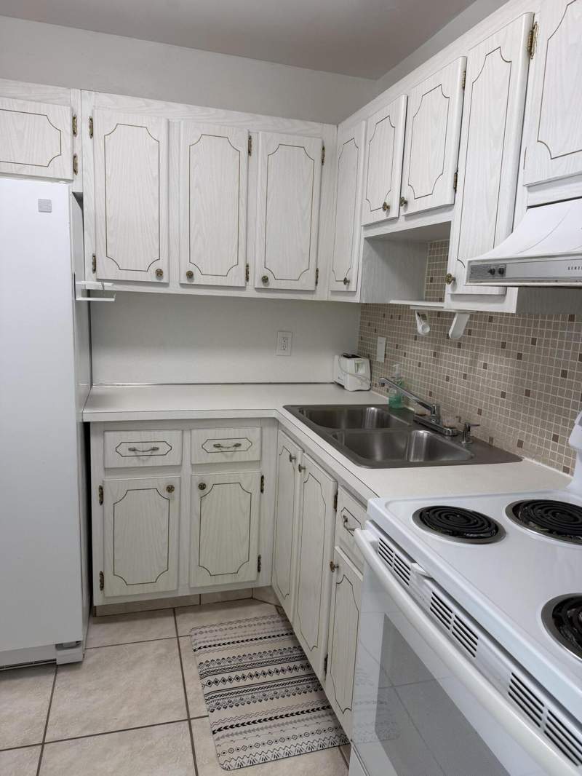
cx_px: 291
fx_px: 538
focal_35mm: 24
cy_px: 388
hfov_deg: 56.8
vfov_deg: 71.6
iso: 100
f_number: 1.78
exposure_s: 1/120
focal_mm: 6.76
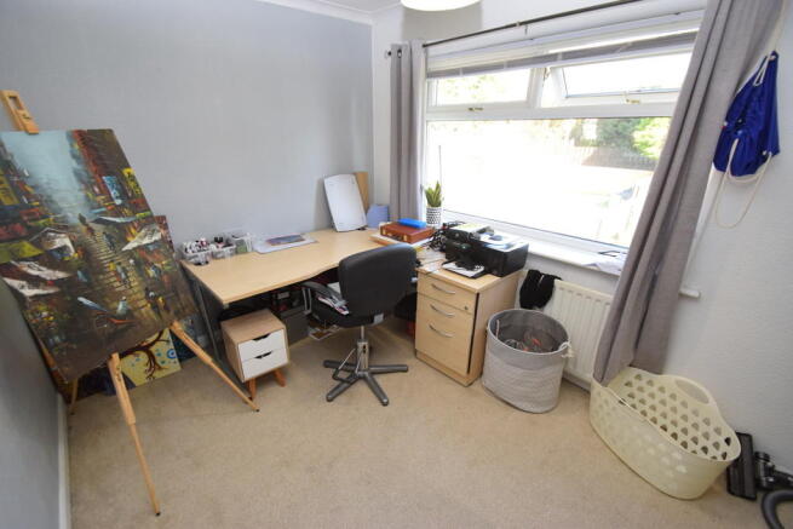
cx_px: 396
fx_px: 330
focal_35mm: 15
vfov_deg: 77.4
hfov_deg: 100.4
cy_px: 264
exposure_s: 1/100
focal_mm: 10
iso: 800
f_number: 5
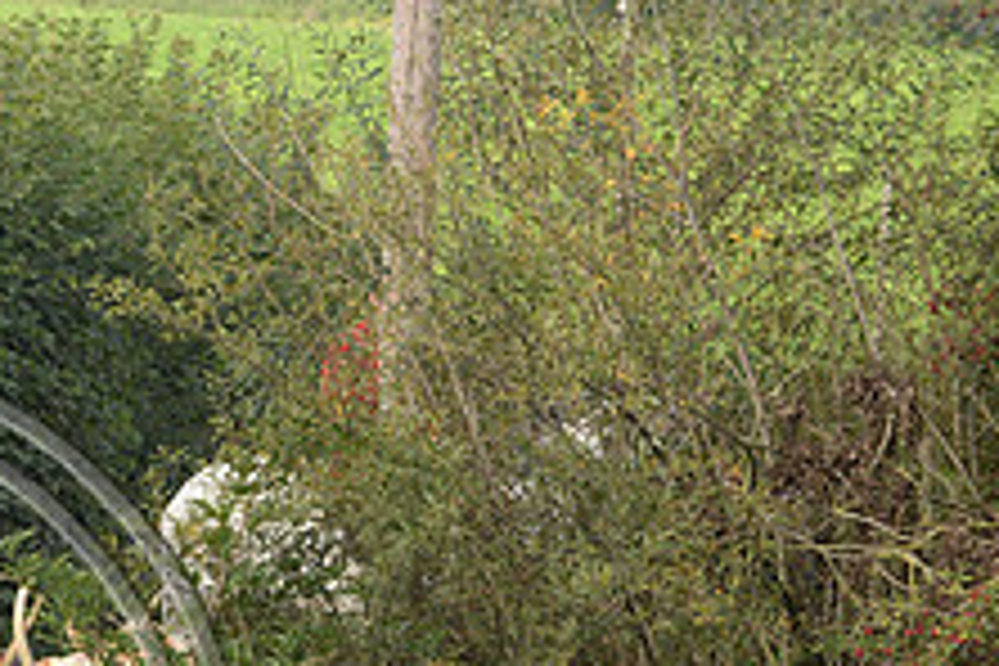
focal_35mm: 326
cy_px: 742
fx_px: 9046
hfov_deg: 6.3
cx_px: -270
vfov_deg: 4.2
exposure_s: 1/1250
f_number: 5.6
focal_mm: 125
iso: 1600
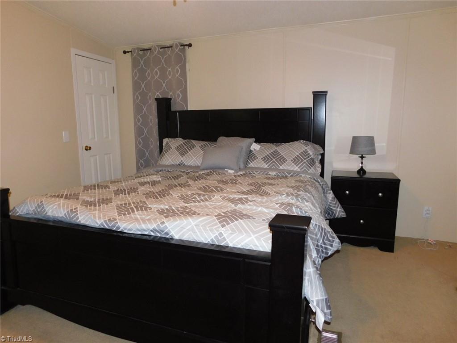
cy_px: 172
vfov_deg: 58.9
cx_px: 228
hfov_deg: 73.9
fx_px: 304
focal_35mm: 23
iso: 200
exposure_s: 1/30
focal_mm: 4
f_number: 3
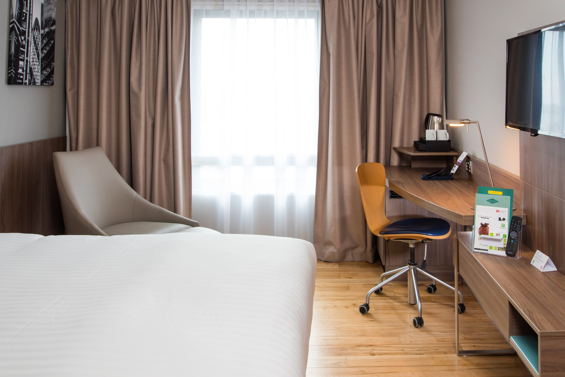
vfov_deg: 38.9
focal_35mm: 34
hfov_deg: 55.8
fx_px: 534
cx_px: 282
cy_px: 188
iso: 640
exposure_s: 1/25
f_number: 10
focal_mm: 34
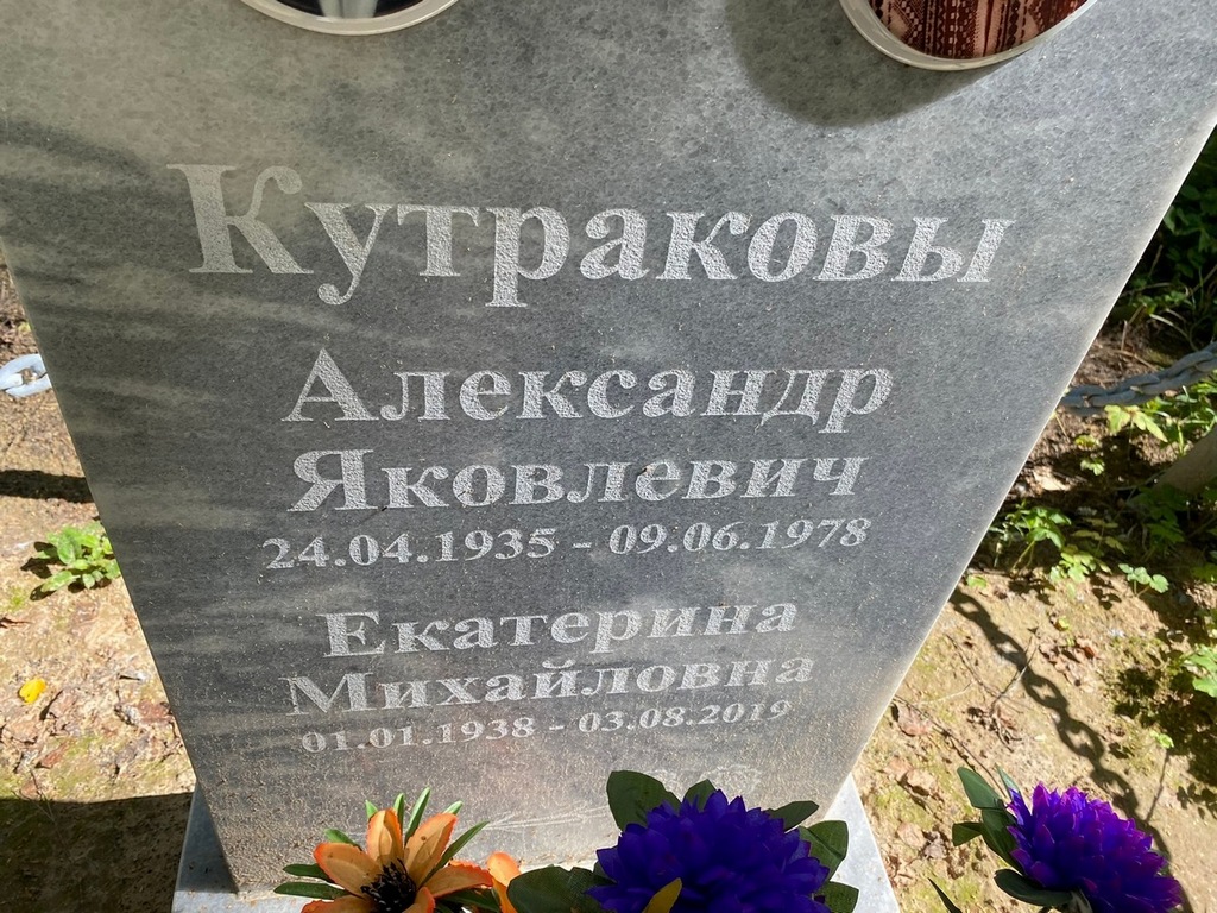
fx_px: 914
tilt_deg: -45.2
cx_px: 608
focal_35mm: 26
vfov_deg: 53.1
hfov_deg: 67.3
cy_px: 456
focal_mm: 4.25
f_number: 1.8
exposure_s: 1/647
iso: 32
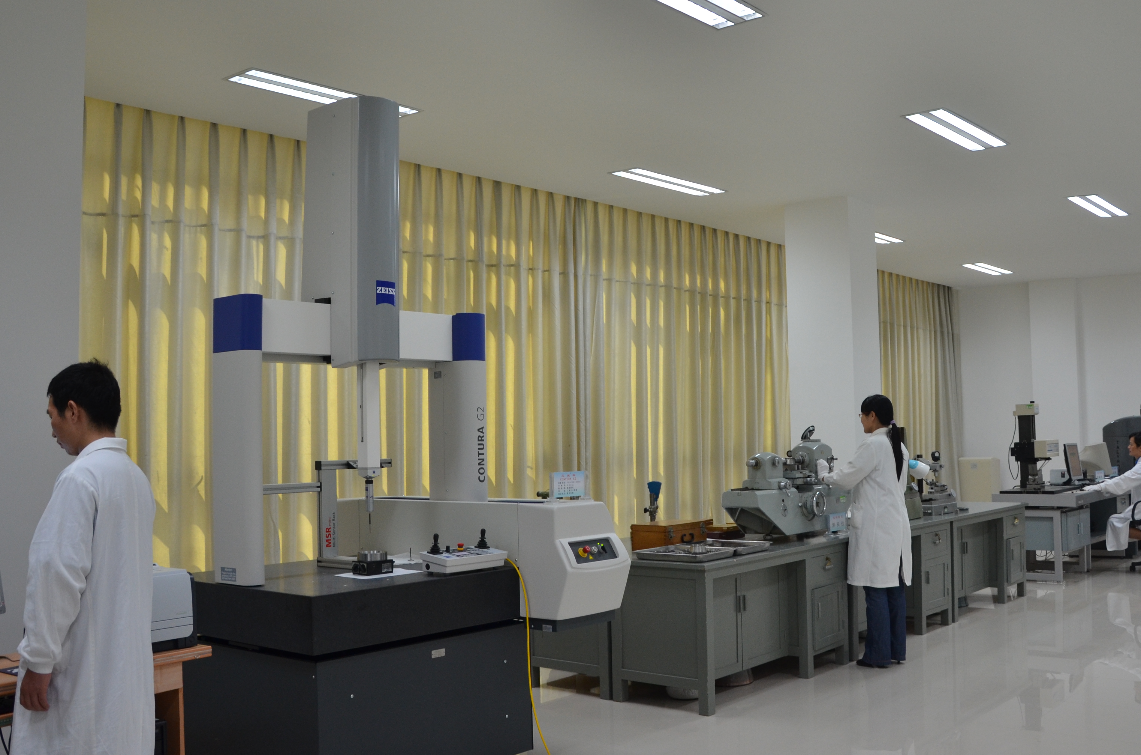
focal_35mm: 35
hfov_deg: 54.2
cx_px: 671
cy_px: 353
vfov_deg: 37.7
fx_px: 1107
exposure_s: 1/60
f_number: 4
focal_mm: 18
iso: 400
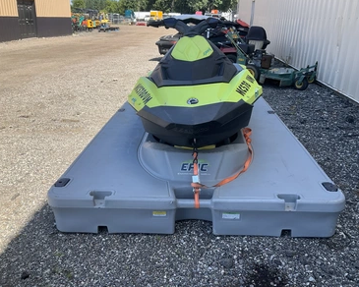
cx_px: 184
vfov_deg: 47.1
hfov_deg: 57.2
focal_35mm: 31
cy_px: 142
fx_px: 329
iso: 25
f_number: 1.8
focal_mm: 3
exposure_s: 1/781
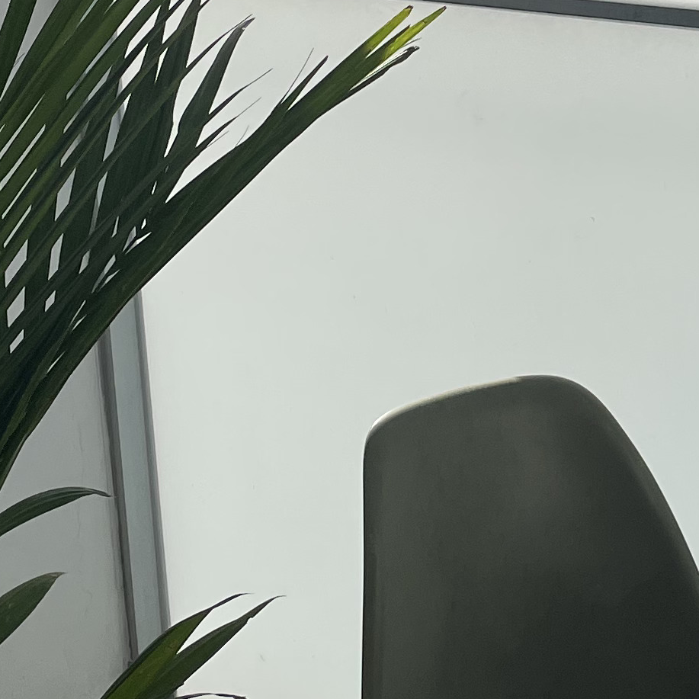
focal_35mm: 101
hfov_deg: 16.8
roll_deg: +2.7
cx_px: 714
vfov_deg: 17.1
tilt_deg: -11.5
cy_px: 157
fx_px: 2307
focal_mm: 4.2
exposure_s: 1/8403
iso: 32
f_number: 1.6
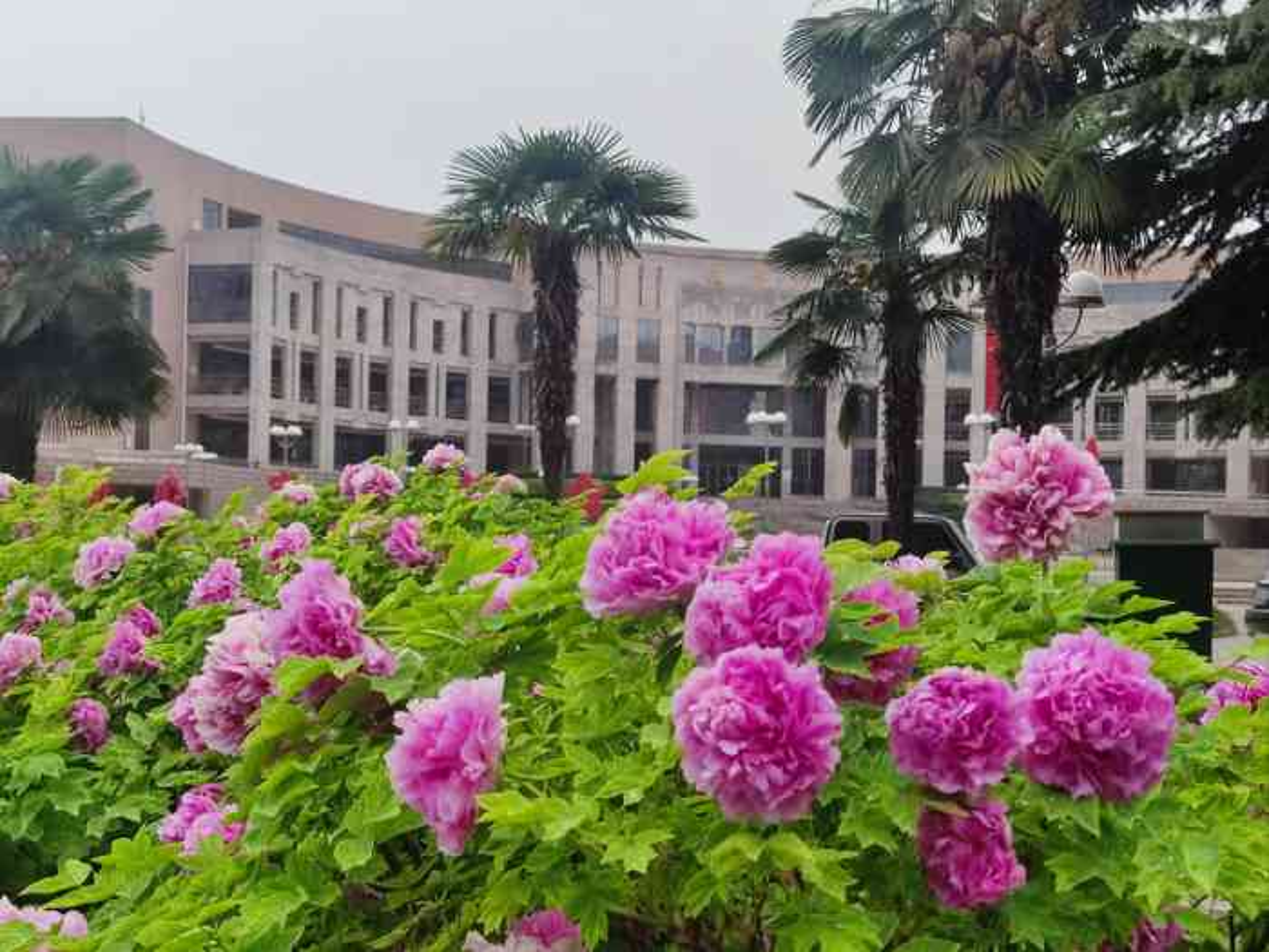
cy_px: 476
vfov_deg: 29.7
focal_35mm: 49
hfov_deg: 38.9
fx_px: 1796
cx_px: 634
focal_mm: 6.72
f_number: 1.69
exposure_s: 1/1429
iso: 50
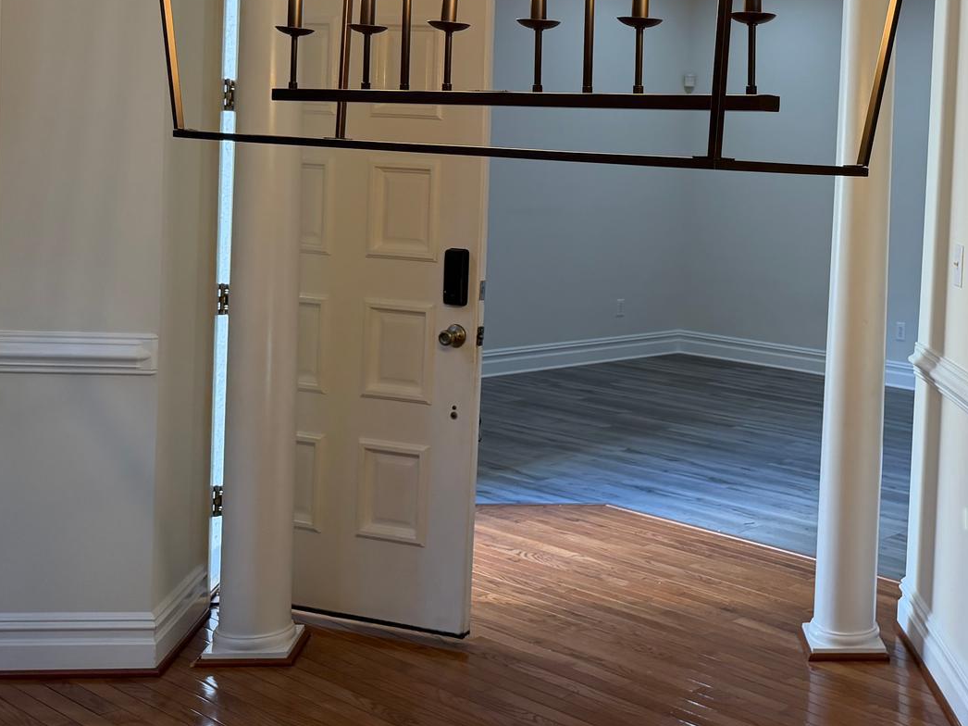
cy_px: 223
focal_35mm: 47
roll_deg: -2.2
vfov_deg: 30.6
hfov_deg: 38.0
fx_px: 1314
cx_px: 854
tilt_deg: -2.2
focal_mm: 6.76
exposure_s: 1/127
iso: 200
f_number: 1.78
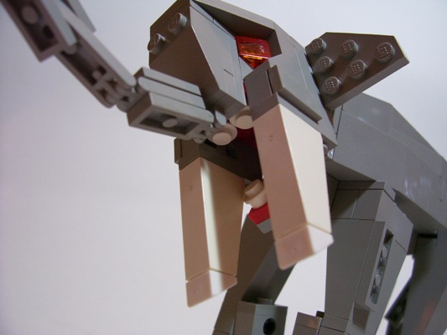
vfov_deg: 41.8
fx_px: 439
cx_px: 224
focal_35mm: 34
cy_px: 168
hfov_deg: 53.9
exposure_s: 1/20
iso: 160
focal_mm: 5.6
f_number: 2.7
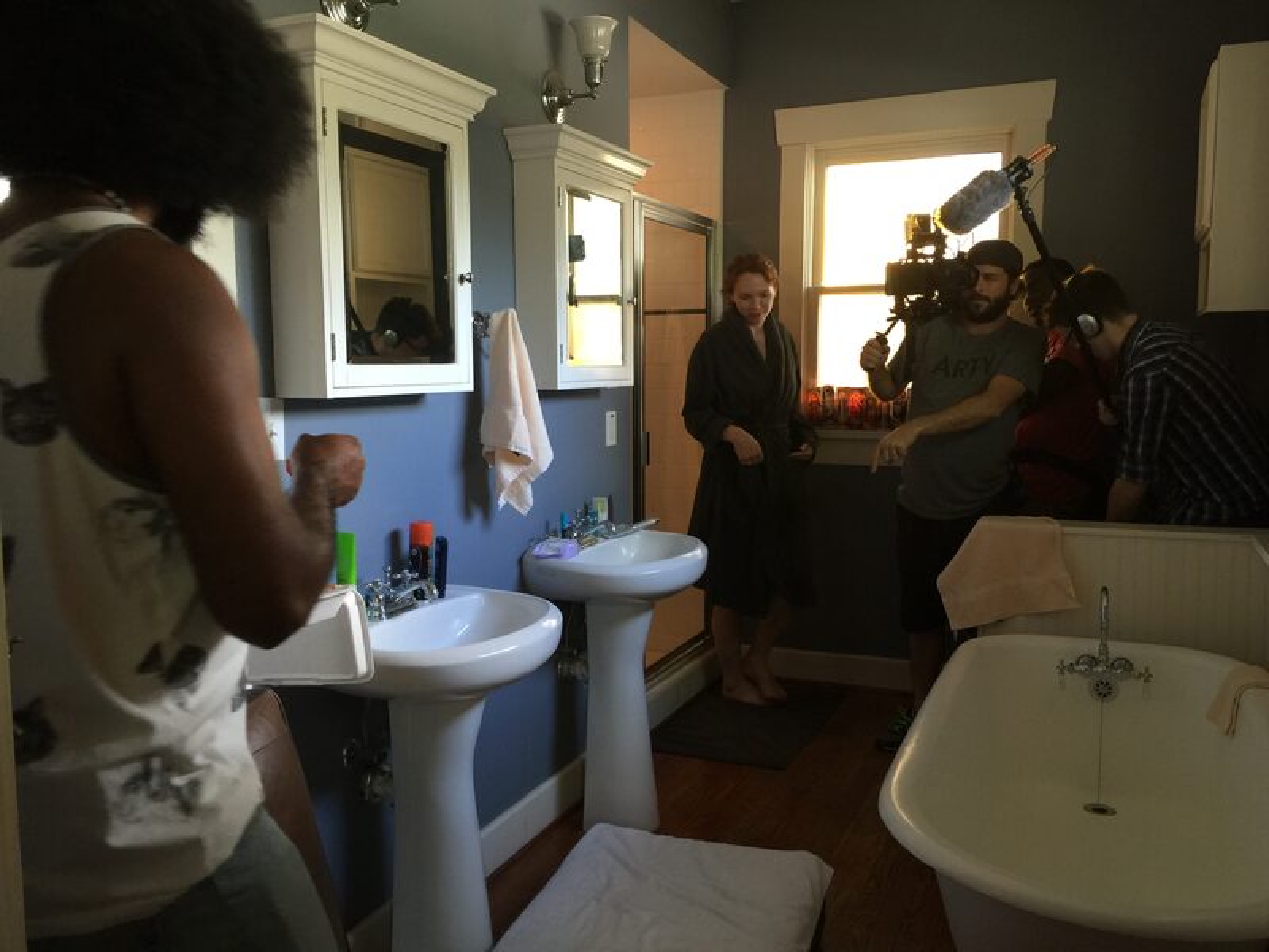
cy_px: 476
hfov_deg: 61.7
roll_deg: +0.3
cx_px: 634
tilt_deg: -6.0
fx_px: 1063
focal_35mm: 29
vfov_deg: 48.2
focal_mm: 4.15
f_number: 2.2
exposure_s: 1/15
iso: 50
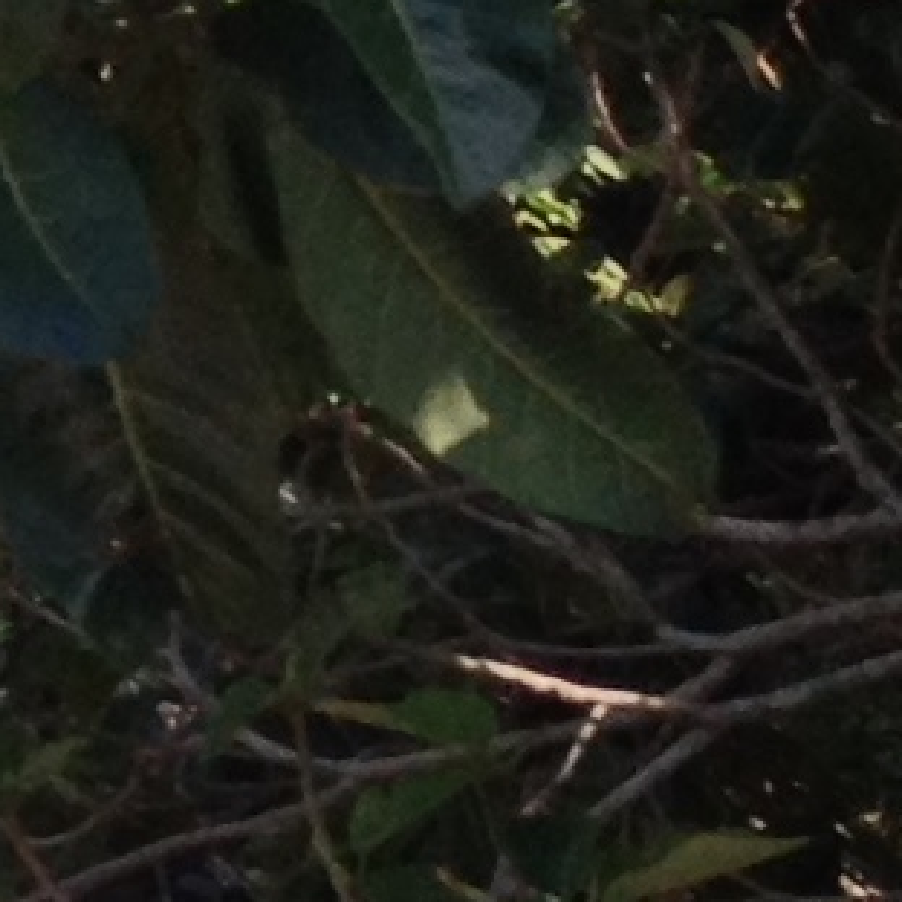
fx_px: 9552
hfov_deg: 4.6
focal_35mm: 324
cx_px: -3423
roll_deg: +0.2
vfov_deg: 5.3
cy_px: -844
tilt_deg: -6.1
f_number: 2.4
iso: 50
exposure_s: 1/349
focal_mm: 4.28
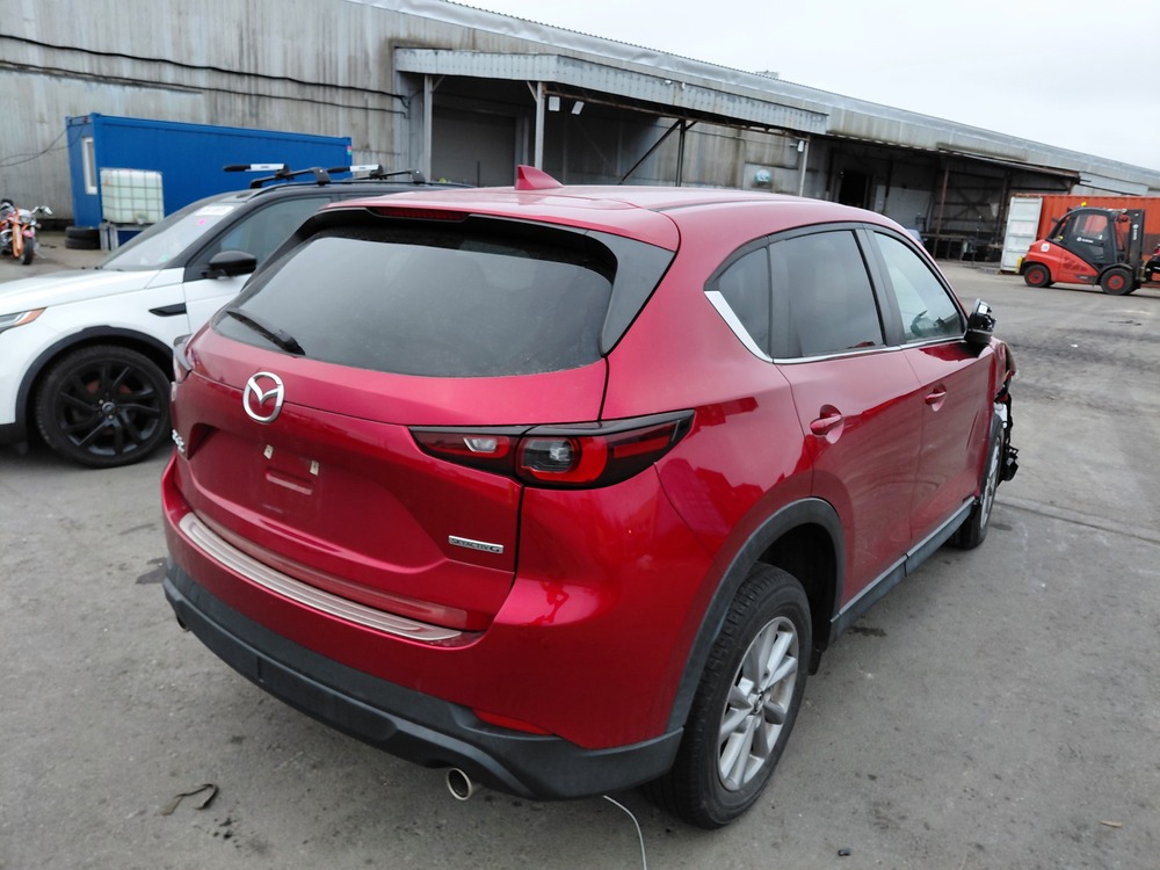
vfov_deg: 54.9
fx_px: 838
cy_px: 435
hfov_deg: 69.4
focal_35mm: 25
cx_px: 580
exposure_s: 1/226
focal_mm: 4.69
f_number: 1.8
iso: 50
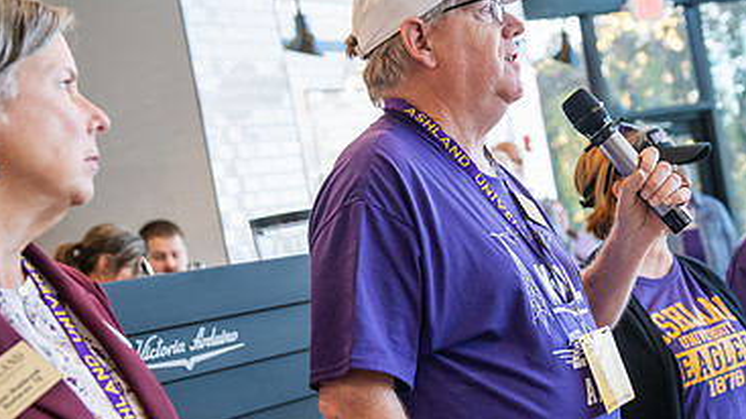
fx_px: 1246
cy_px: 259
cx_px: 486
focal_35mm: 63
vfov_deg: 19.1
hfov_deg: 33.1
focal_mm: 38
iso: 1000
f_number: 3.2
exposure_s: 1/320
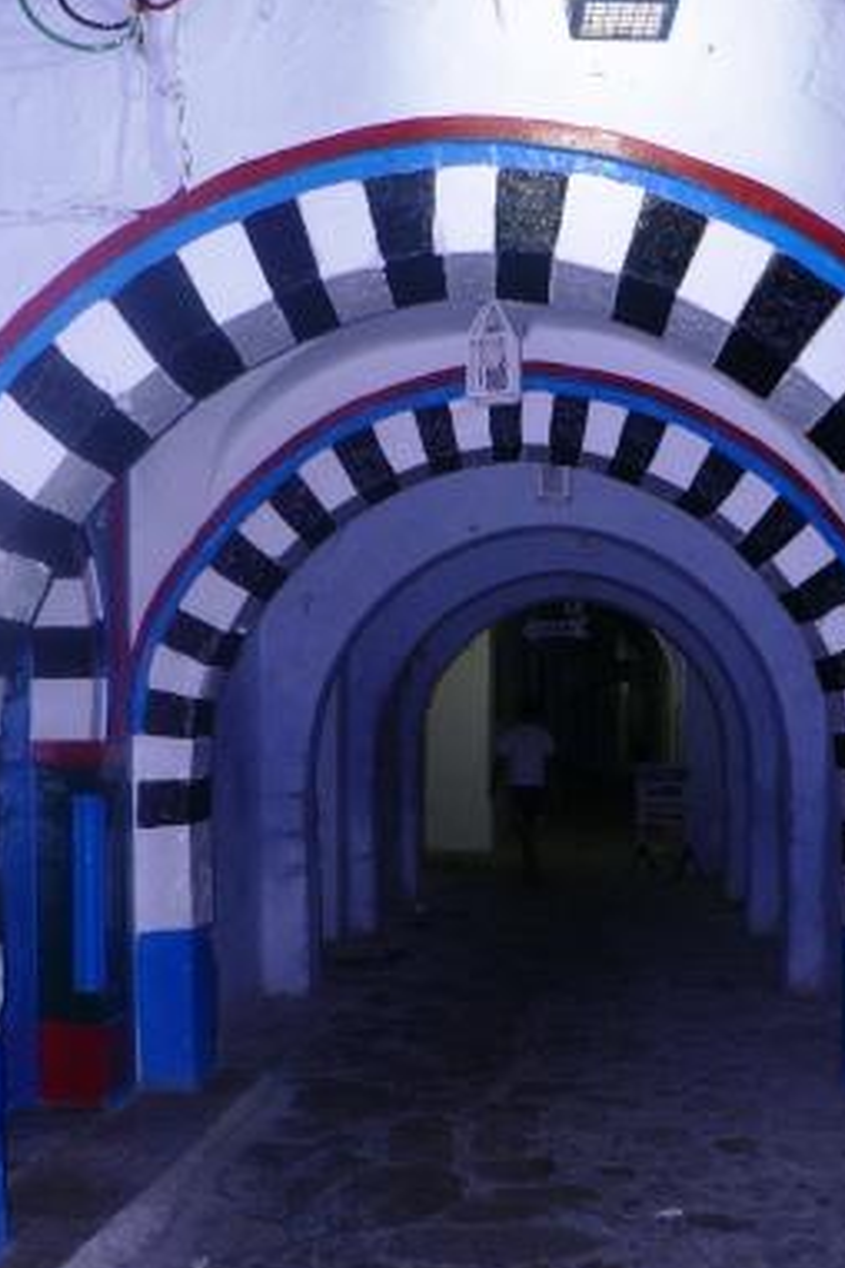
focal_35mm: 44
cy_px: 736
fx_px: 1549
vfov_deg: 44.4
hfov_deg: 30.4
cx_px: 522
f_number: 2.8
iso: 100
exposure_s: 1/60
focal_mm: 6
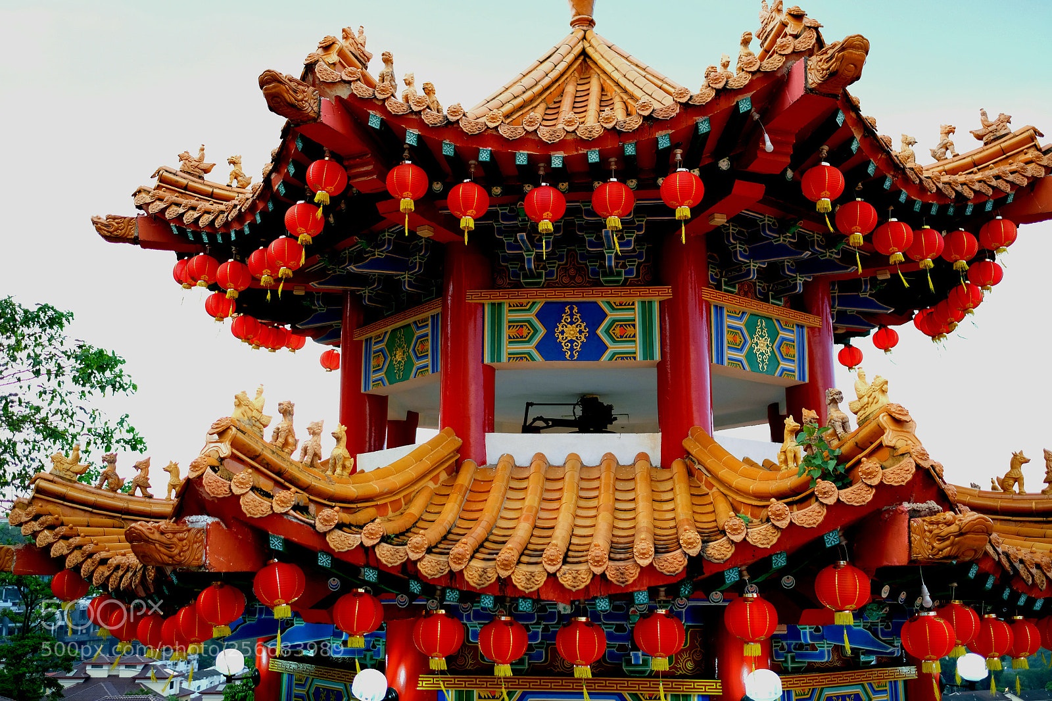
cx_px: 526
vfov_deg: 37.8
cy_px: 350
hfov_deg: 54.4
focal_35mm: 35
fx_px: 1023
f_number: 1.4
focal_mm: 23
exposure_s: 1/60
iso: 320
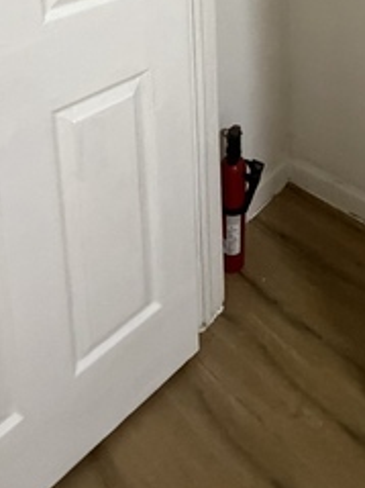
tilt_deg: -10.4
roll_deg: -0.5
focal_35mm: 39
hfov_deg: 36.3
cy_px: -117
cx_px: 249
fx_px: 549
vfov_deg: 35.7
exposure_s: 1/60
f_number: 2.2
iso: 640
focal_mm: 2.22
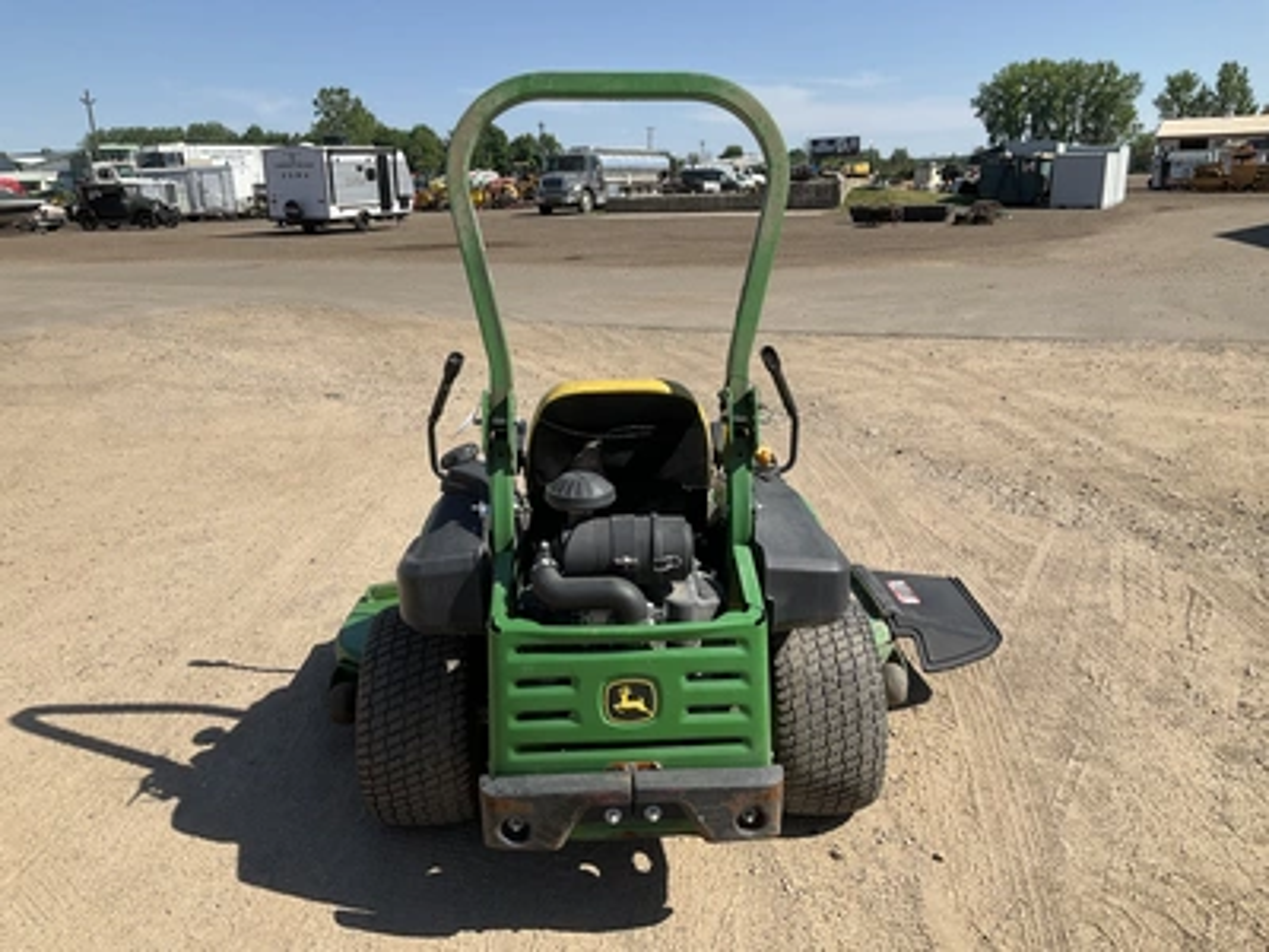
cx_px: 634
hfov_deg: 61.7
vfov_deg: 48.2
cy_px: 476
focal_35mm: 29
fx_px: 1063
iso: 25
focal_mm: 3
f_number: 1.8
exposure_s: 1/1848
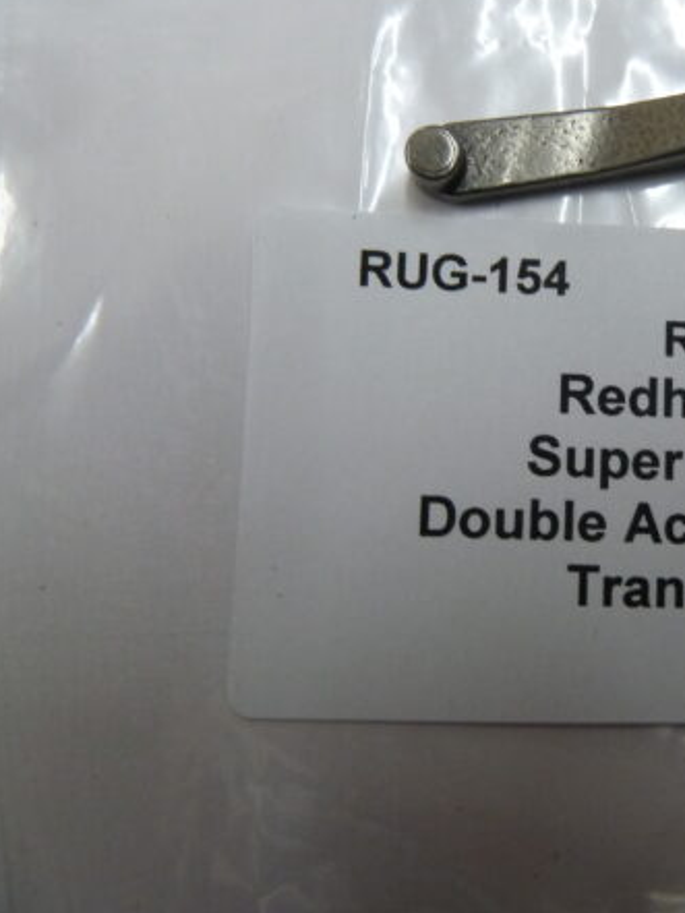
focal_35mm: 34
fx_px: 897
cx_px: 608
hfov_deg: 39.0
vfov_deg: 53.9
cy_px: 453
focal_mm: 4.1
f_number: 3.3
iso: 250
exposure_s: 1/30
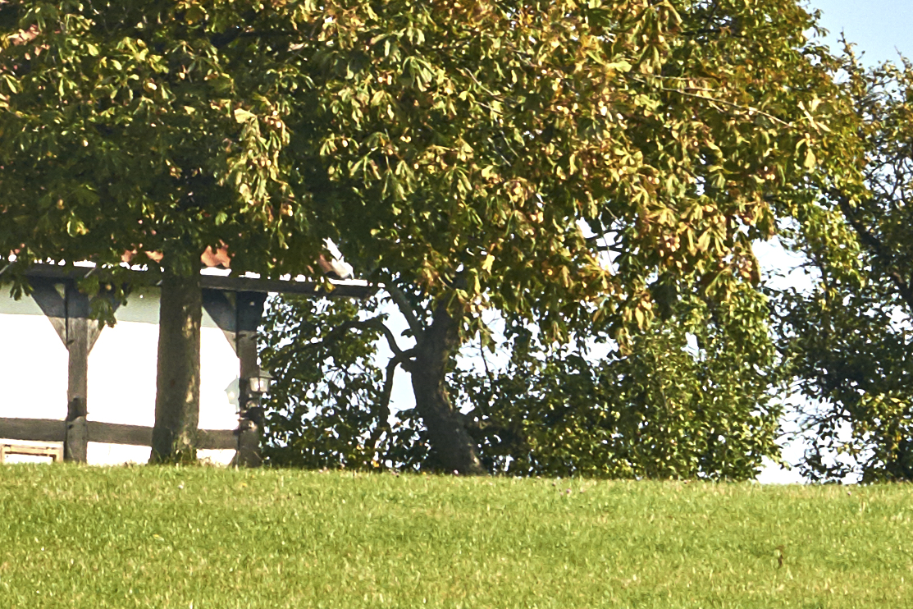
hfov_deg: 2.5
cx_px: -1198
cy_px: -281
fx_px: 20541
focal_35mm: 810
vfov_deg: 1.7
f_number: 11
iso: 400
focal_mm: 125
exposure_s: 1/250
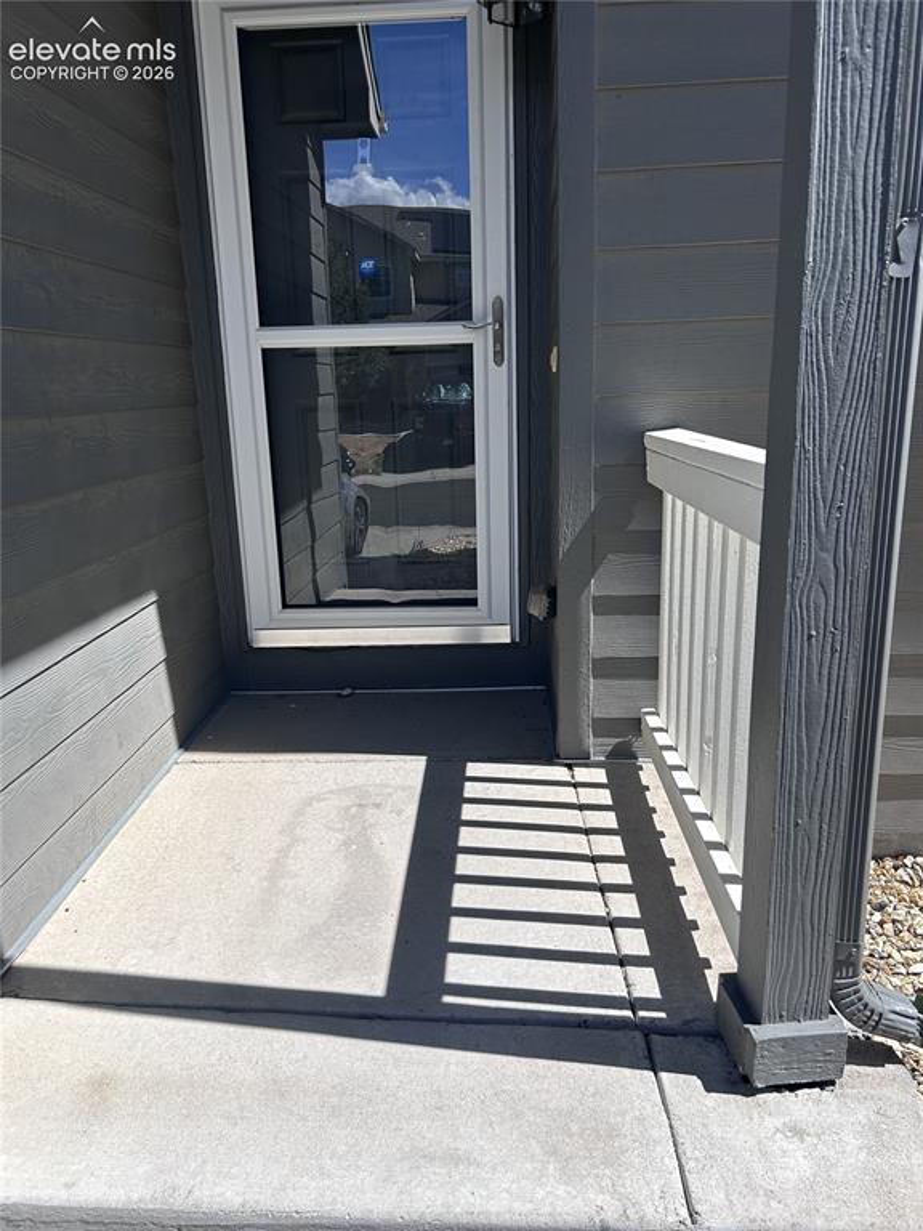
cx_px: 462
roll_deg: +1.5
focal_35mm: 26
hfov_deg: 53.1
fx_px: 924
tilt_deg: -13.4
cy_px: 616
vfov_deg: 67.3
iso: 50
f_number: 1.5
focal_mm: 5.7
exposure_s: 1/3356
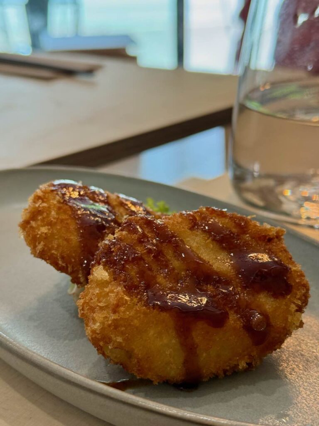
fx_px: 590
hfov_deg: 30.3
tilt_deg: -25.1
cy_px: 213
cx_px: 160
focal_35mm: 48
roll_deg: +0.3
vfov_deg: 39.7
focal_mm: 6.76
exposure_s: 1/99
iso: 100
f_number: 1.78
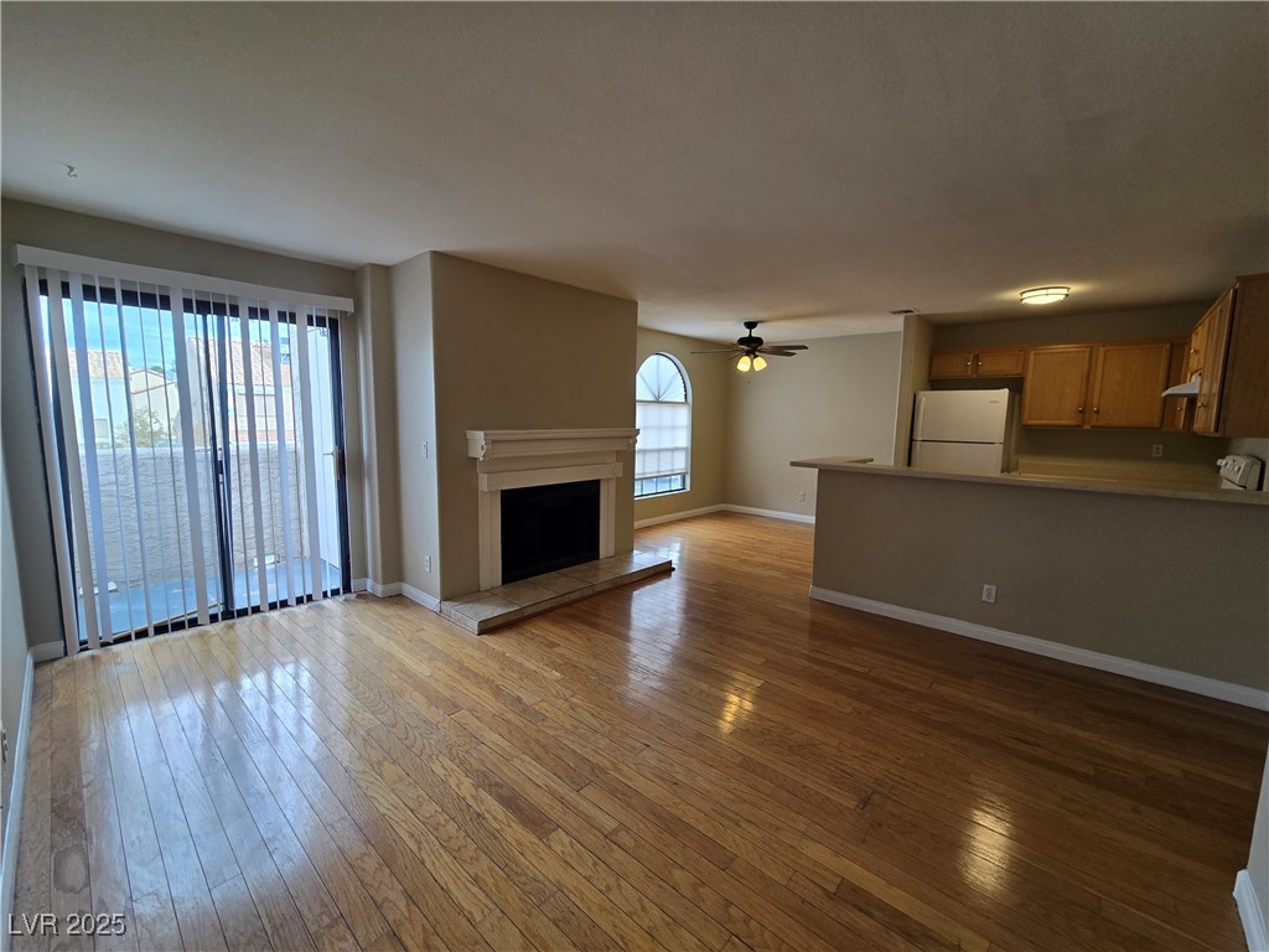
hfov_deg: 106.2
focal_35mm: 13
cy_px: 476
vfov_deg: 89.9
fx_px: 477
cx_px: 634
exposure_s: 1/120
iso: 64
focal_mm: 2.2
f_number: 2.2
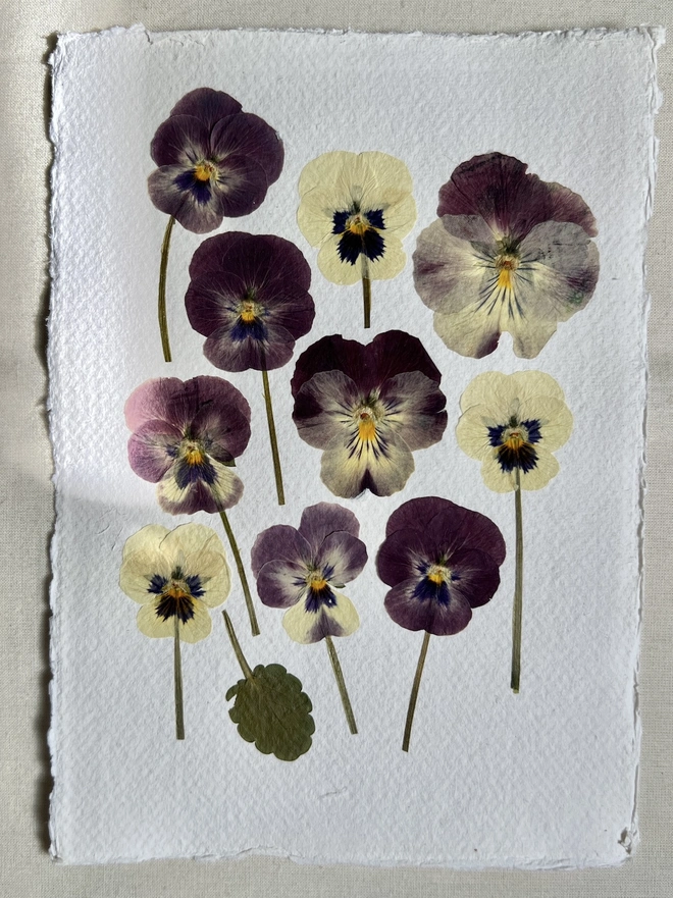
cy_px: 449
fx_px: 674
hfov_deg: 53.0
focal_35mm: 26
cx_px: 336
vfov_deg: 67.3
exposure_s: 1/833
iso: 50
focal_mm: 5.7
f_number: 1.5
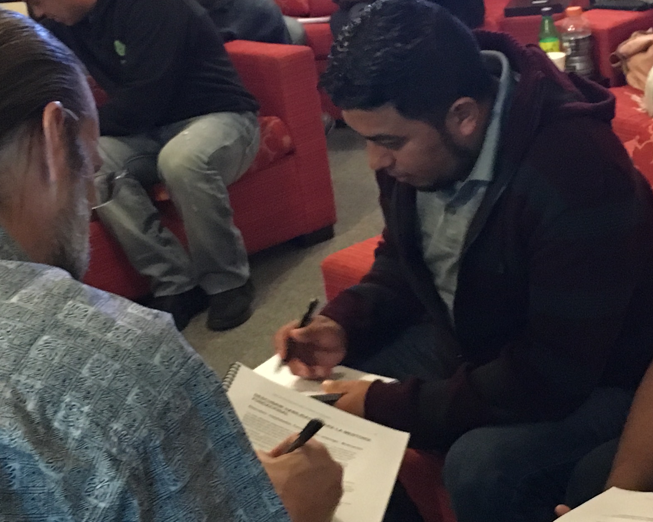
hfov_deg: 25.9
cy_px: 248
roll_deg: +6.4
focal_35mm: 73
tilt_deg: -17.2
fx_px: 1411
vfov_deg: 21.0
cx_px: 440
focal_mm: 4.15
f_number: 2.2
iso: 320
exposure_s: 1/15
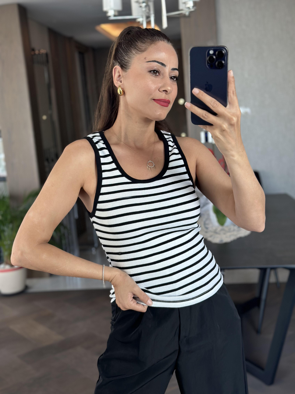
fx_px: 545
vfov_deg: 39.7
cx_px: 148
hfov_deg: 30.3
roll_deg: +5.7
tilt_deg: -16.7
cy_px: 197
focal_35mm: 48
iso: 125
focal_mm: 6.86
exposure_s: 1/67
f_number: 1.78
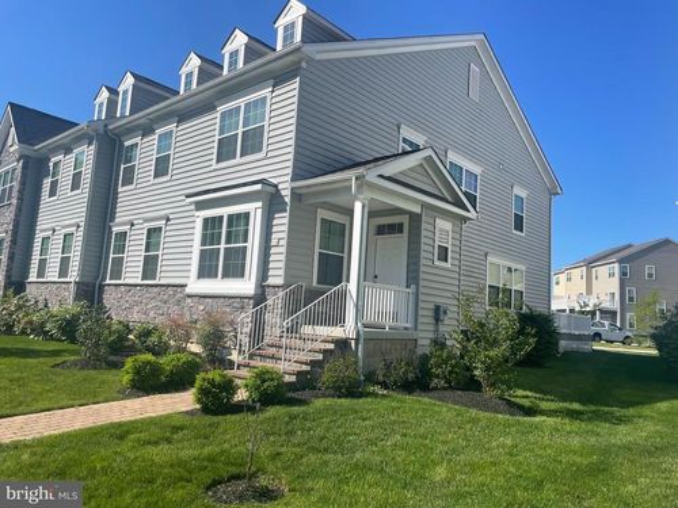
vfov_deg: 53.1
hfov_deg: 67.3
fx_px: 509
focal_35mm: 26
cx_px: 339
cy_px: 254
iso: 32
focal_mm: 4.2
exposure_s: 1/3610
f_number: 1.6
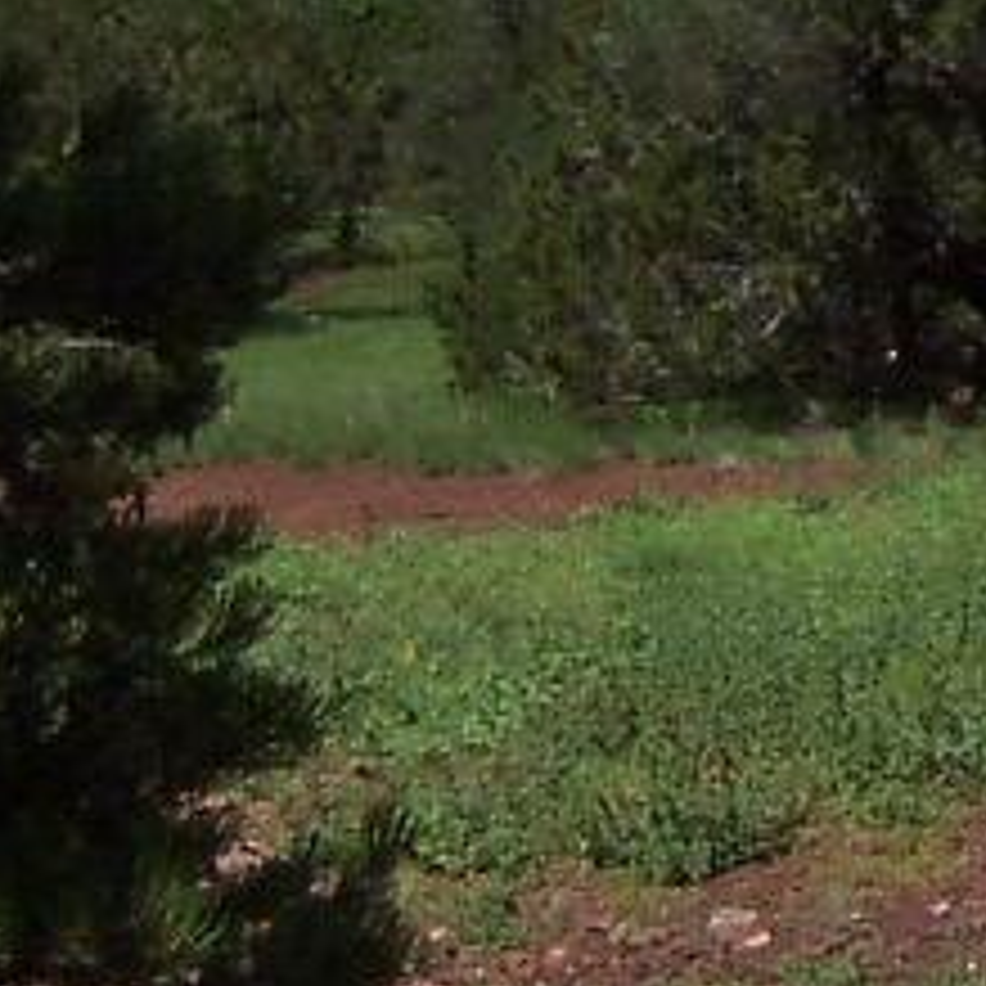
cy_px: 72
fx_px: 5607
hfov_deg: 9.0
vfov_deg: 10.0
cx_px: 2400
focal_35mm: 174
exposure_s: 1/750
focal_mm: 5.6
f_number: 5.6
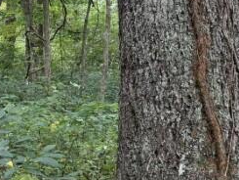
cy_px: 2
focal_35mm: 88
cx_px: -99
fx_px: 608
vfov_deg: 16.5
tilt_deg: +5.3
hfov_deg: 19.8
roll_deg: -0.1
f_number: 1.78
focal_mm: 6.76
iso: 200
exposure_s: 1/207
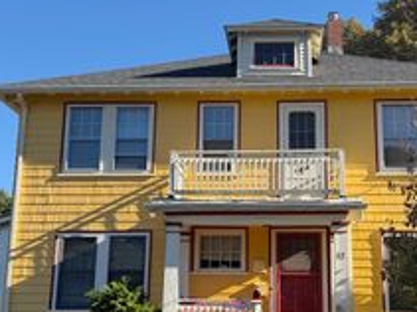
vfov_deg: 25.6
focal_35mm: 57
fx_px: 686
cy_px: 161
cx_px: 249
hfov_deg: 33.7
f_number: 1.78
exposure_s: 1/2299
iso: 80
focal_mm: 6.76
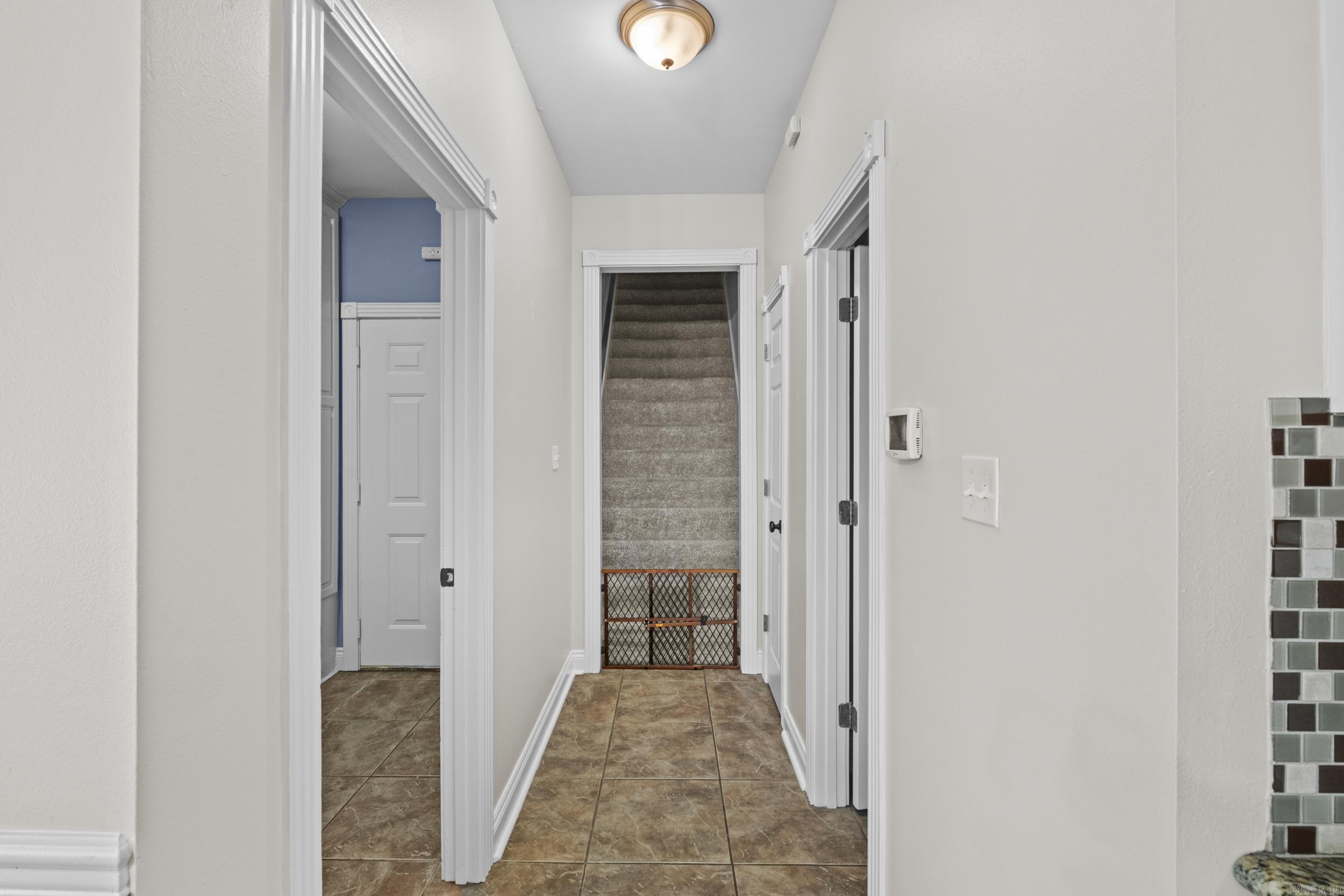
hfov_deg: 100.4
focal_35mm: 15
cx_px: 672
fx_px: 560
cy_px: 448
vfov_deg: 77.3
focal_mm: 10
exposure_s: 1.3
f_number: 8
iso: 400
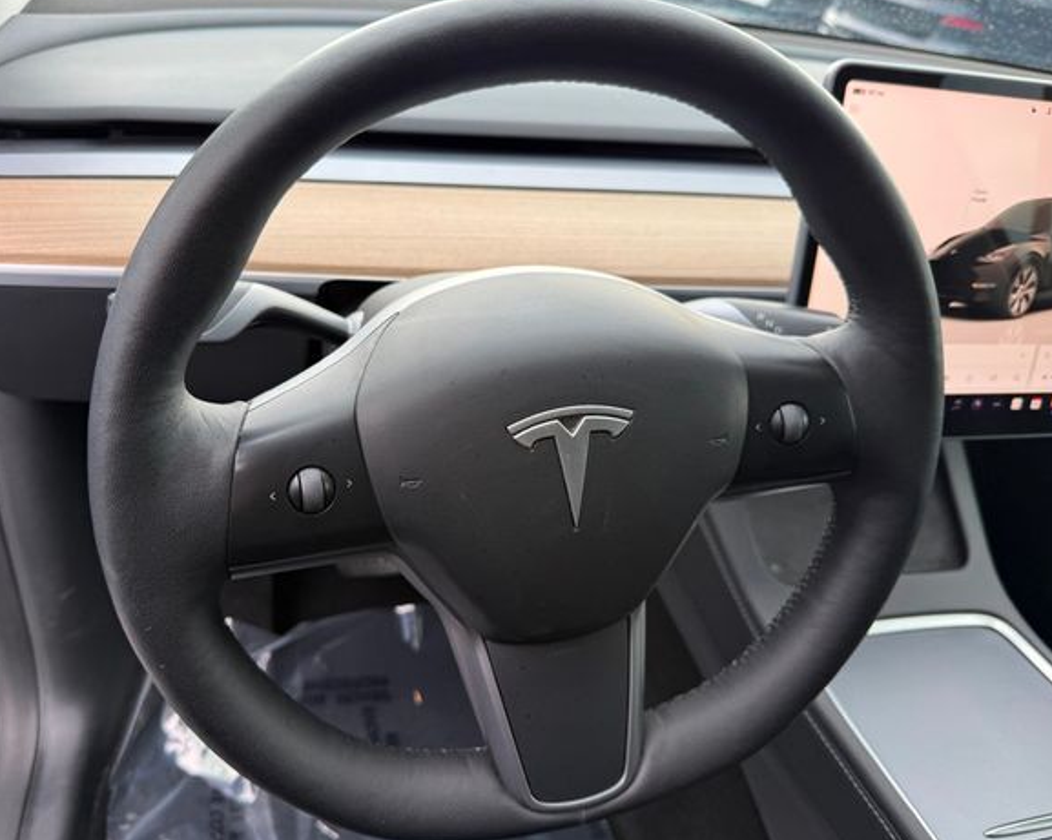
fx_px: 809
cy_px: 410
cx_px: 487
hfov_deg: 66.0
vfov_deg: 54.9
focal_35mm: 26
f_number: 1.78
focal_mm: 6.76
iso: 50
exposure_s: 1/121
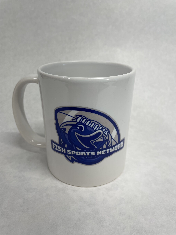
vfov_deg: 67.3
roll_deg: +0.2
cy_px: 118
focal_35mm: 26
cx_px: 88
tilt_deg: -23.1
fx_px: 176
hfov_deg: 53.1
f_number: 1.6
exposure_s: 1/120
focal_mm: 4.2
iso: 40
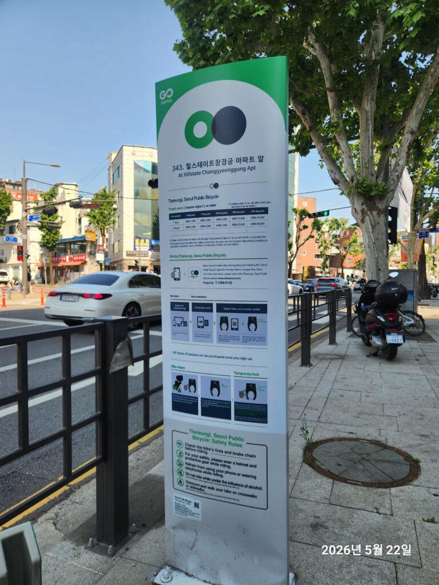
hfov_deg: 58.9
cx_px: 220
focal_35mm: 23
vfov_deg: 73.9
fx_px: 389
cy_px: 292
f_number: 1.8
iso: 20
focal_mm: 5.4
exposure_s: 1/730
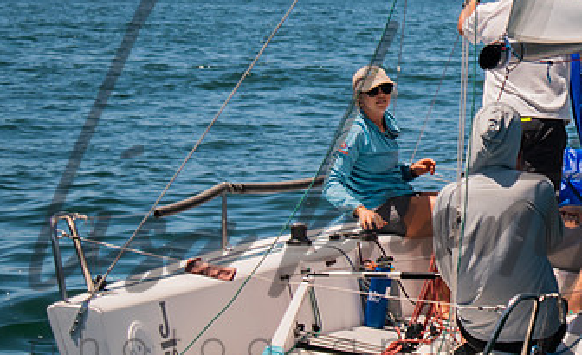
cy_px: 93
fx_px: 3199
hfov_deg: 10.3
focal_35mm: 203
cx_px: 603
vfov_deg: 6.3
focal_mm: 55
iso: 110
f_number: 5.6
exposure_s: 1/400
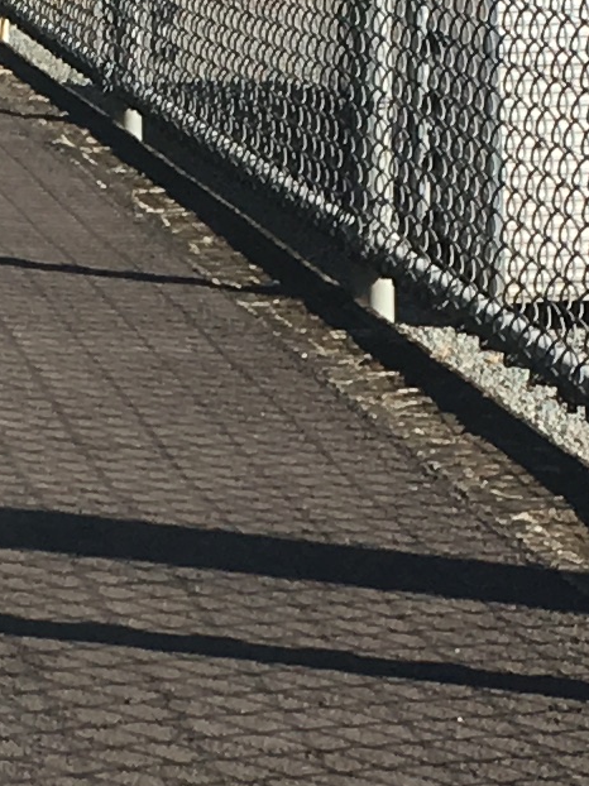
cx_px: 214
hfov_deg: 7.9
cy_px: 403
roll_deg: +1.8
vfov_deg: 10.5
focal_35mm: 188
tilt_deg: -8.9
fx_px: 4268
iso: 25
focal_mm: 4.15
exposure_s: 1/962
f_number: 2.2
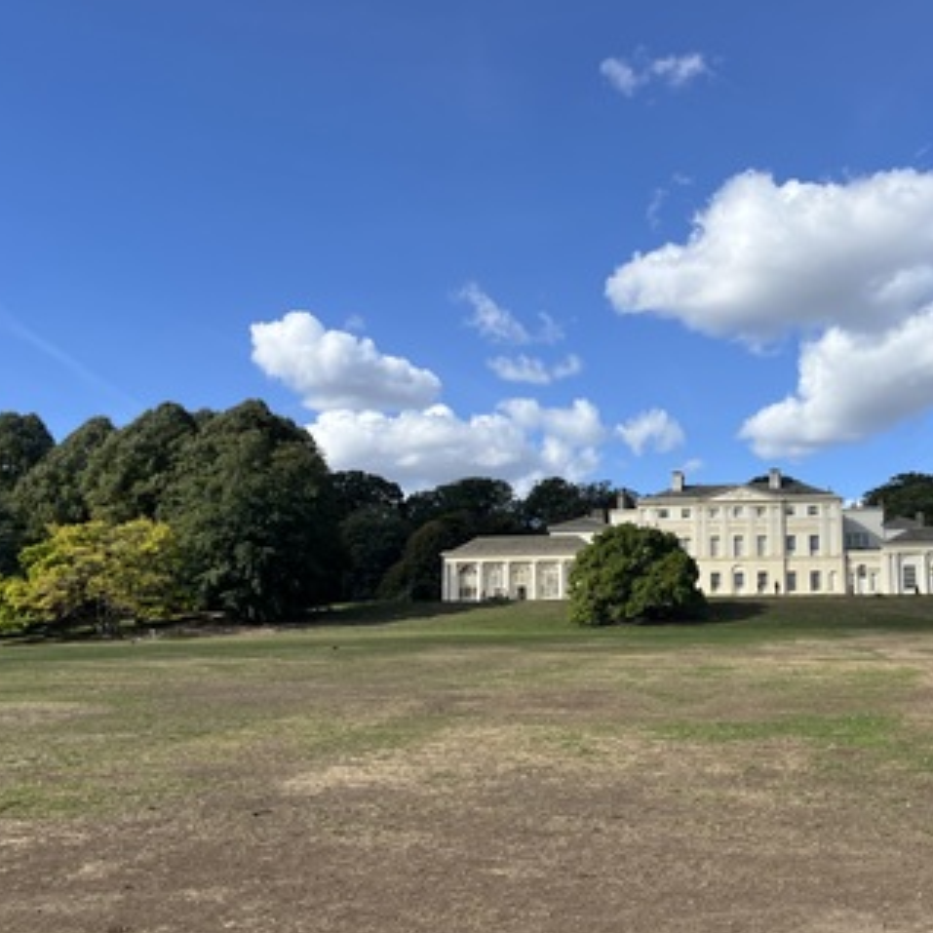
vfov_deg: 46.0
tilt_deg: +11.3
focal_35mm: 36
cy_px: 466
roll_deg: +0.3
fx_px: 1098
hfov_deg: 44.7
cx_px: 684
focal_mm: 5.1
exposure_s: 1/4310
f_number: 1.6
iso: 50
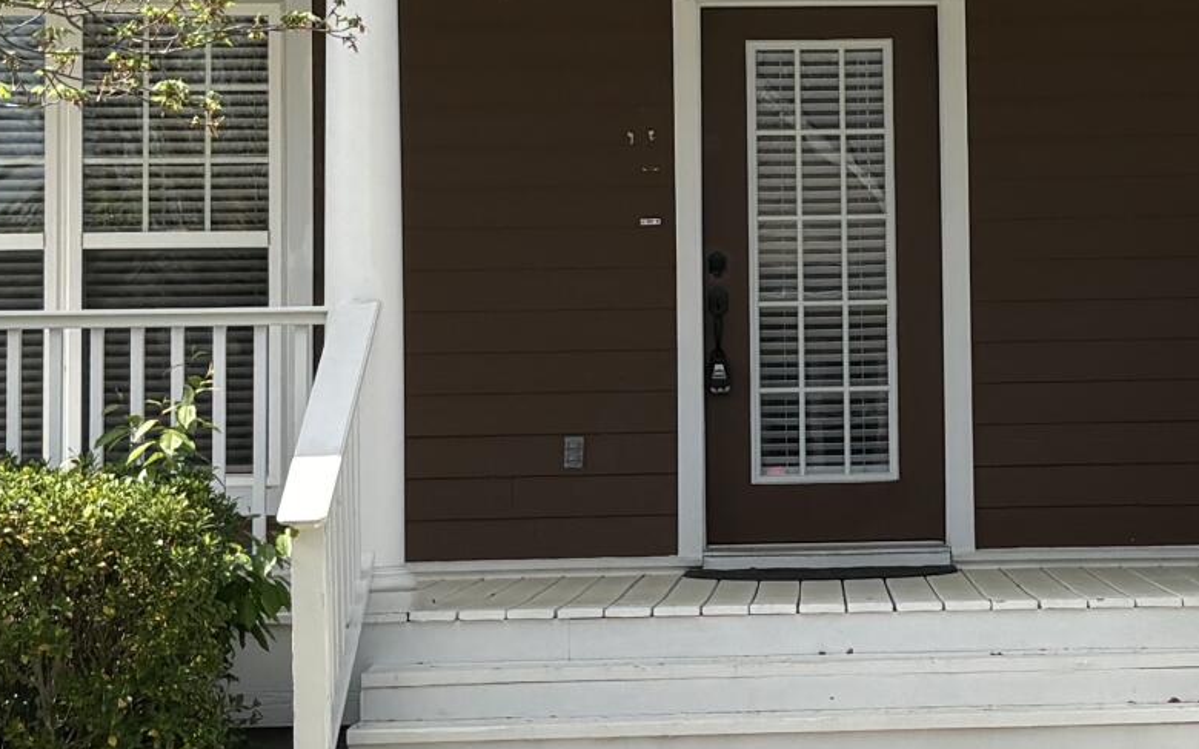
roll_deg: +1.1
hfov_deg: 19.4
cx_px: 982
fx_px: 3463
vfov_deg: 12.3
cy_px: 171
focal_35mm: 106
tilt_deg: +4.6
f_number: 1.6
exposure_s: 1/2141
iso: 50
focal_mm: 5.96
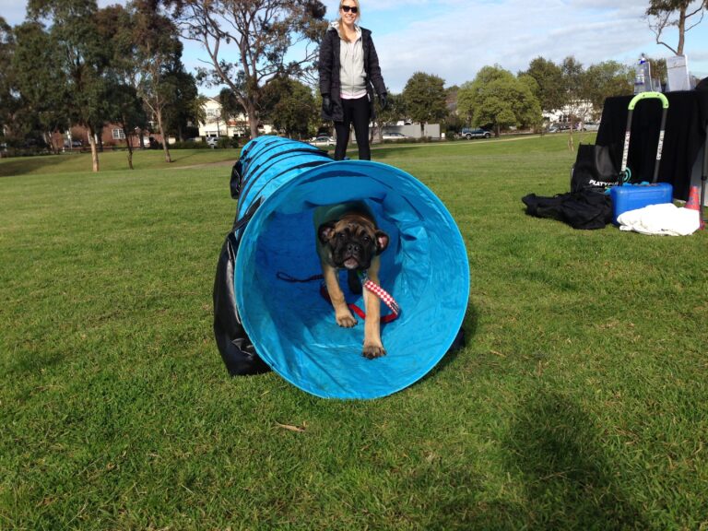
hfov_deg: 55.4
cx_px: 354
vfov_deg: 42.9
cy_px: 266
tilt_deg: -14.1
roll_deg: +3.0
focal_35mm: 33
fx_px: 675
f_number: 2.4
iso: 50
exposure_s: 1/1232
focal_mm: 4.12
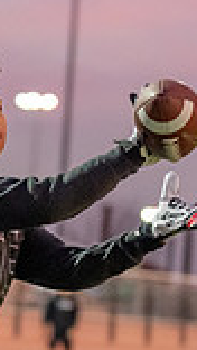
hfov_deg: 3.9
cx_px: -18
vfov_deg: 7.0
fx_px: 2873
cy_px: 252
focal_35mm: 310
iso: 4000
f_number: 2.8
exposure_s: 1/1000
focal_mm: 72
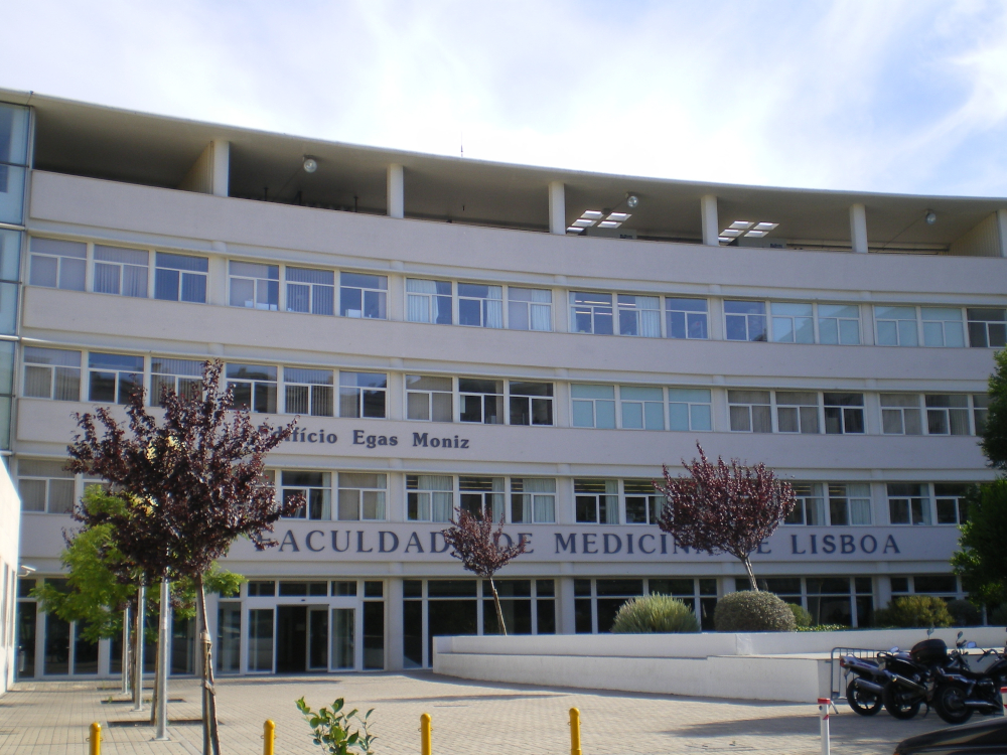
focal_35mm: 44
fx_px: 1280
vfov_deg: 32.9
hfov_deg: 42.9
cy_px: 378
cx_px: 504
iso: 64
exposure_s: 1/200
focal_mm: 7.4
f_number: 4.9
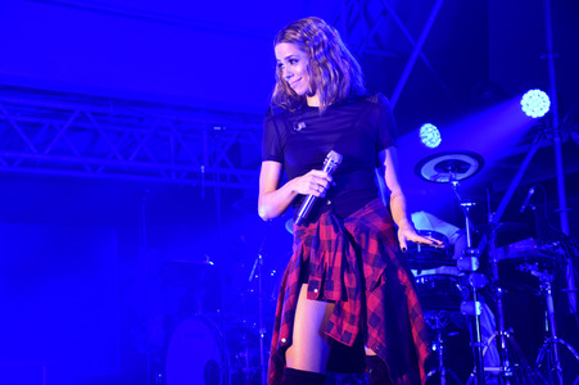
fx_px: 1446
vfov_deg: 15.2
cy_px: 192
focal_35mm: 90
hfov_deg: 22.6
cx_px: 290
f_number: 5
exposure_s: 1/80
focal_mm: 60
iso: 1250
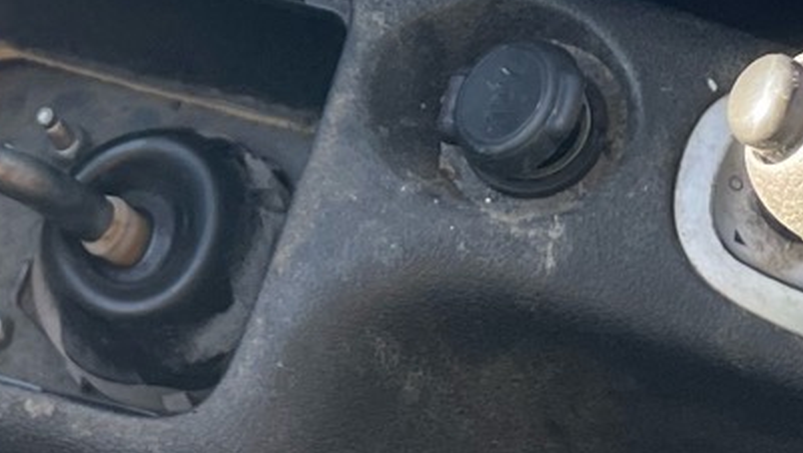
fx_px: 2705
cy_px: -295
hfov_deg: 16.8
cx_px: 234
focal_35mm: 127
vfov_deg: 9.2
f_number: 1.6
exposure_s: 1/112
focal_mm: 4.2
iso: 32
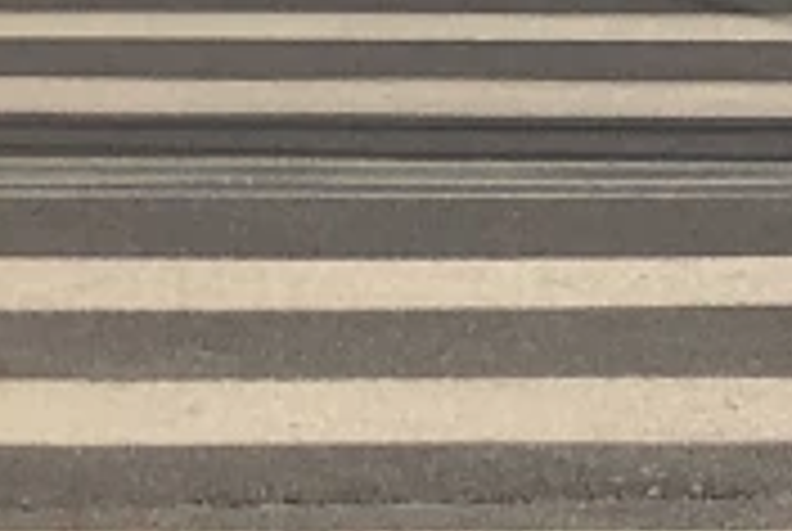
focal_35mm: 198
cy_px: -536
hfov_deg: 9.0
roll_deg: +0.0
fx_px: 4363
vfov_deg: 6.7
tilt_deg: +0.7
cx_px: 2138
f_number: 1.8
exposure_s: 1/2288
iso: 20
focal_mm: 4
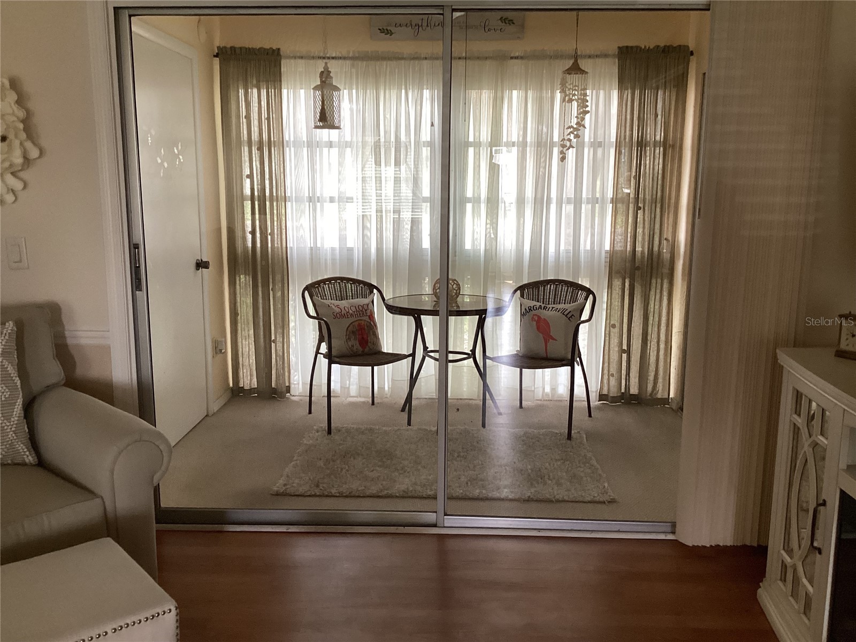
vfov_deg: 45.4
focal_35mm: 31
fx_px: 767
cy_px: 321
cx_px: 428
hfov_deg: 58.4
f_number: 2.4
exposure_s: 1/50
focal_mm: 3.3
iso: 125
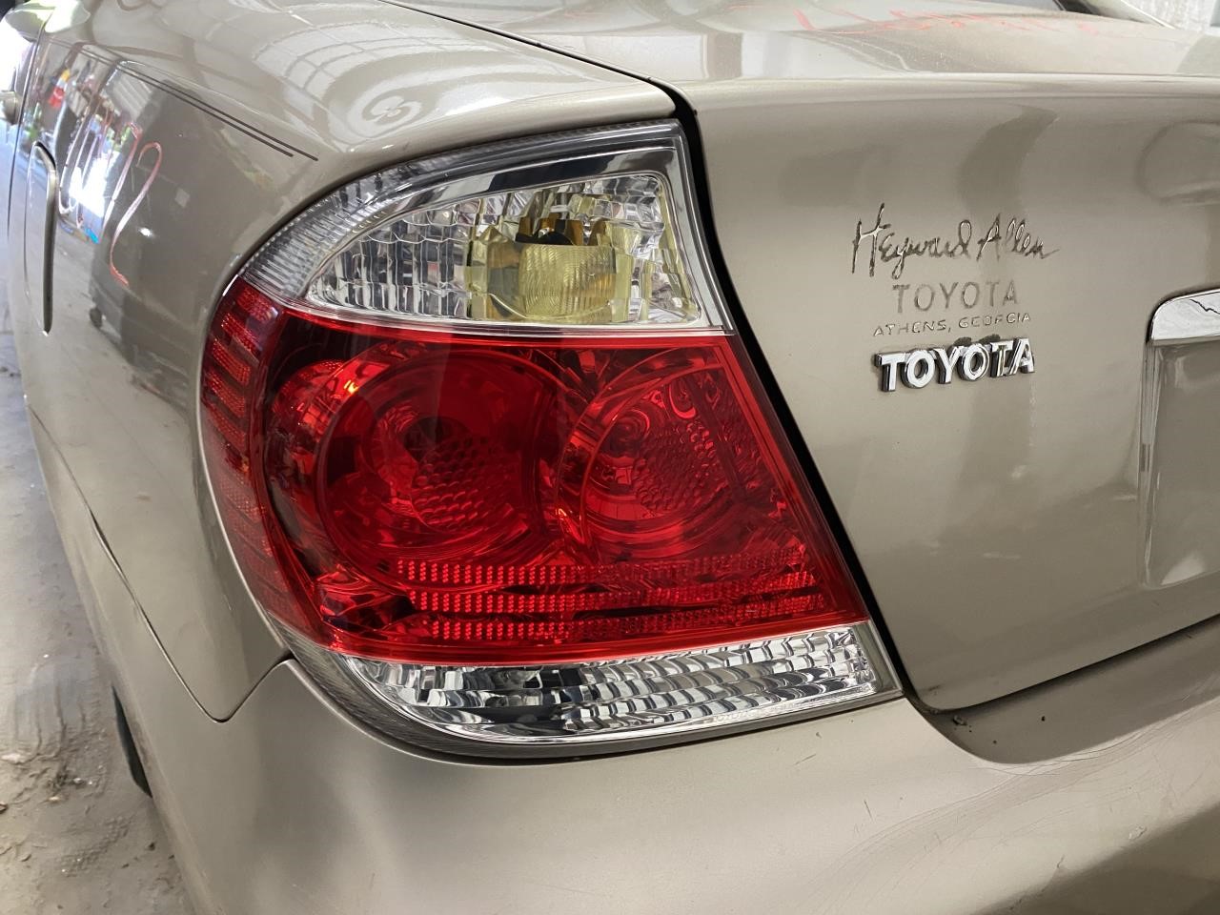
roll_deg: -2.3
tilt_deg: -25.1
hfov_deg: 67.3
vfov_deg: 53.1
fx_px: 916
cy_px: 458
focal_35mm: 26
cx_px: 610
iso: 250
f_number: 1.8
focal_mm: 4.25
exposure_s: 1/60
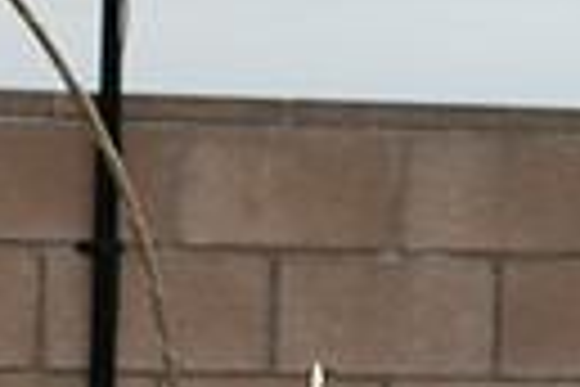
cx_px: -333
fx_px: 5058
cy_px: 713
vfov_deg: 4.3
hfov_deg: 6.5
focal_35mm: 314
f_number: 2.8
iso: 400
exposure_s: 1/1600
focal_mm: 70
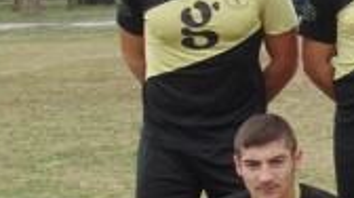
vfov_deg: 6.9
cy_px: 71
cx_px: 674
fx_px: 1650
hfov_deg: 11.2
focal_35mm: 176
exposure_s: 1/125
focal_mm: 7.4
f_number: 3.6
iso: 80
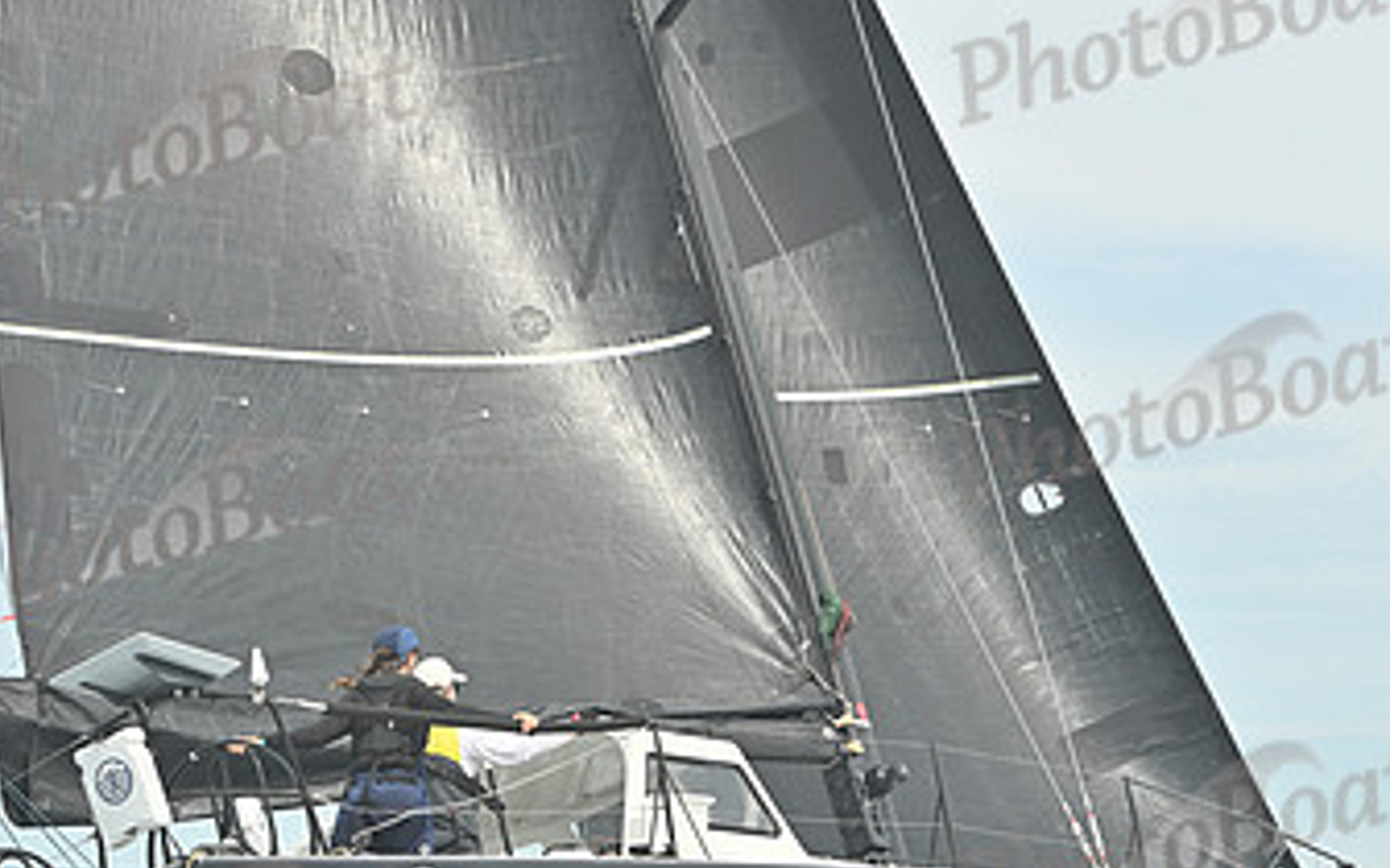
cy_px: 672
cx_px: 741
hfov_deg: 17.0
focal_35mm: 123
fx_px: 4659
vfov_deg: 10.6
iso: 320
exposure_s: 1/1250
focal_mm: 70
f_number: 8
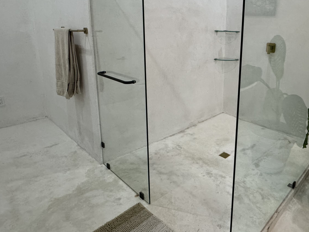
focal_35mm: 25
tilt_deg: -12.4
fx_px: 223
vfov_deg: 53.7
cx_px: 217
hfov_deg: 66.6
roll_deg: -1.5
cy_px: 76
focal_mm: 2.22
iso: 400
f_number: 2.2
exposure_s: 1/60
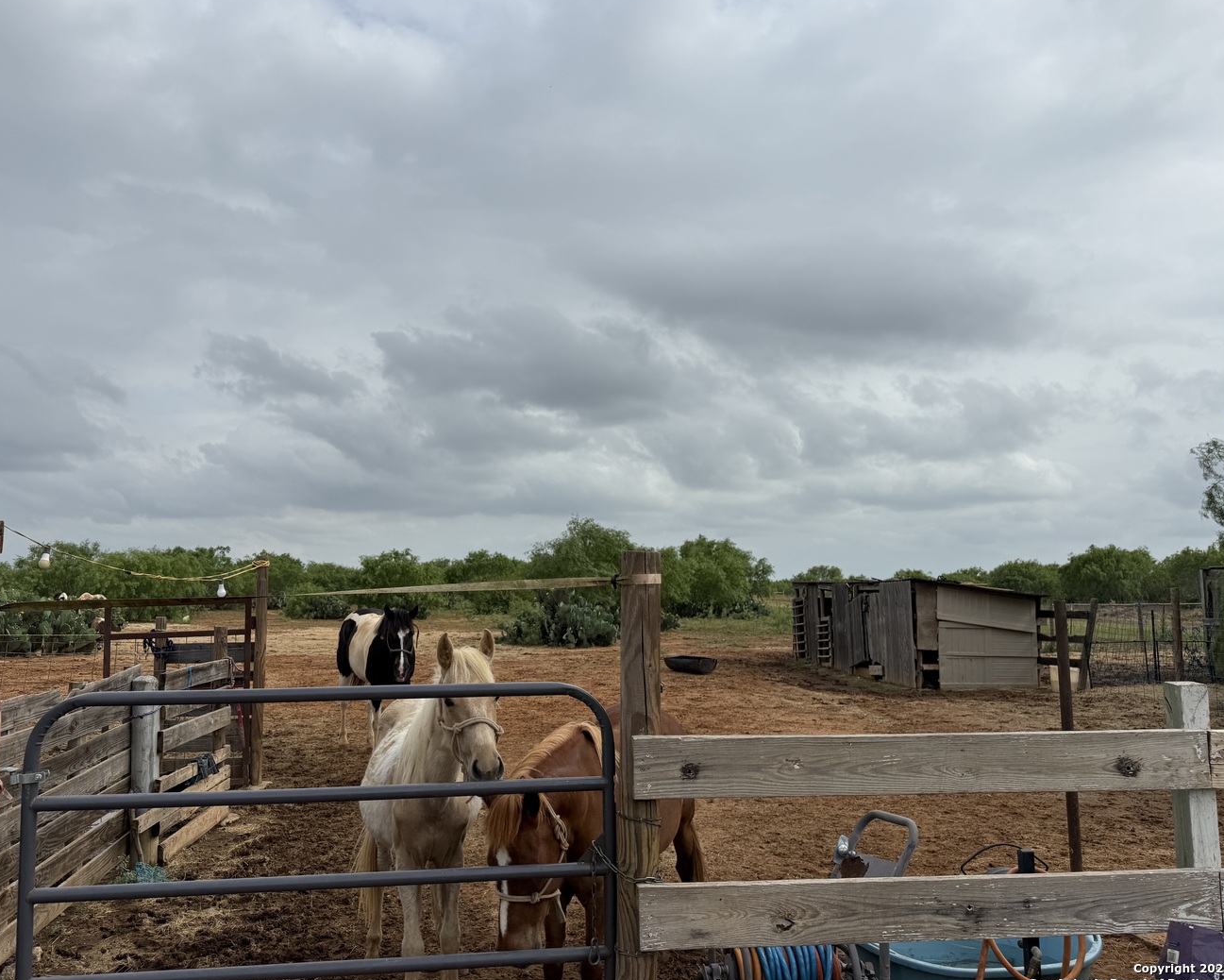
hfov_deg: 65.9
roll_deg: -0.2
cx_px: 554
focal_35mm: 26
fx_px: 942
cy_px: 482
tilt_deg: +6.7
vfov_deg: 54.9
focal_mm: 6.76
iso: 80
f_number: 1.78
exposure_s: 1/8130
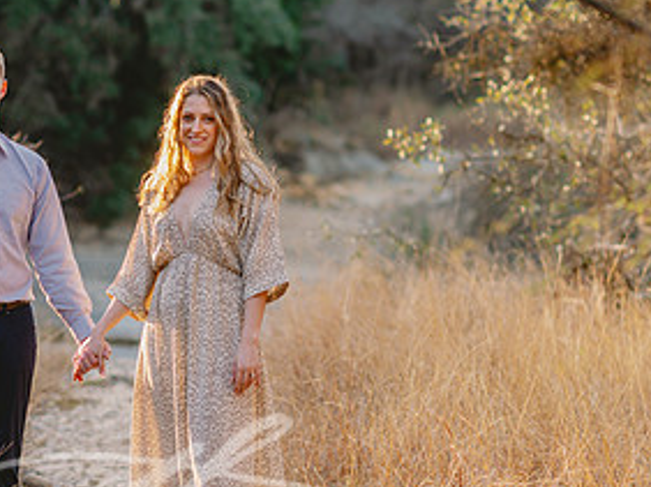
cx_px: 159
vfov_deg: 8.8
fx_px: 3157
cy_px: 284
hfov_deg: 11.7
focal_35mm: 168
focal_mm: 85
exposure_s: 1/500
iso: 100
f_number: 2
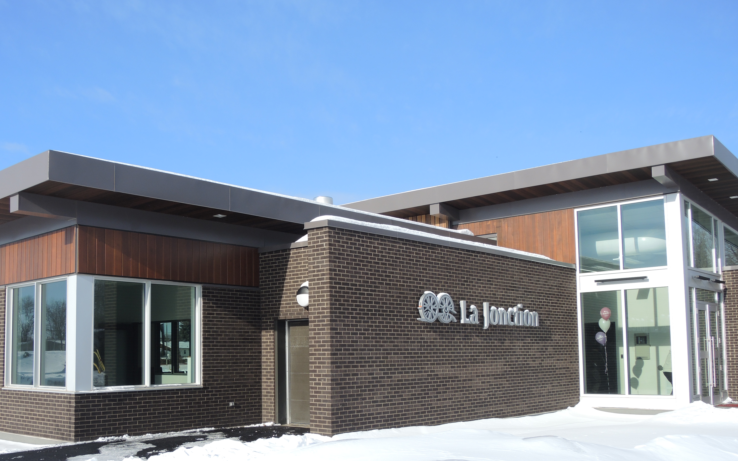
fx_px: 724
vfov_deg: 35.1
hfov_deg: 53.8
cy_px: 295
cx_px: 310
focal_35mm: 36
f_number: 2.8
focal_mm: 6
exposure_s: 1/1250
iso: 80
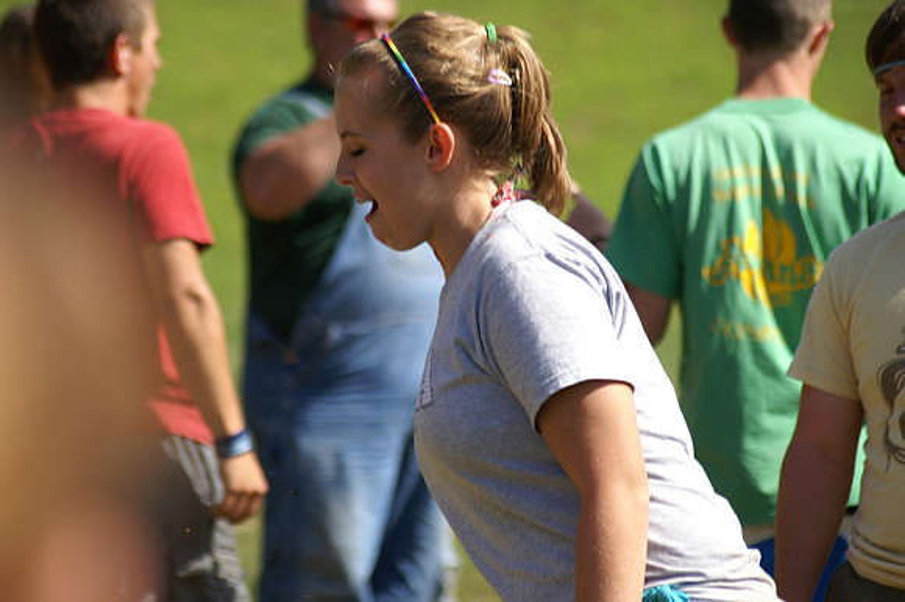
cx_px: 452
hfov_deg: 9.2
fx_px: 5653
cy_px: 301
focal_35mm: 225
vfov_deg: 6.1
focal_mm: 150
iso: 100
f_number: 5
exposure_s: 1/500
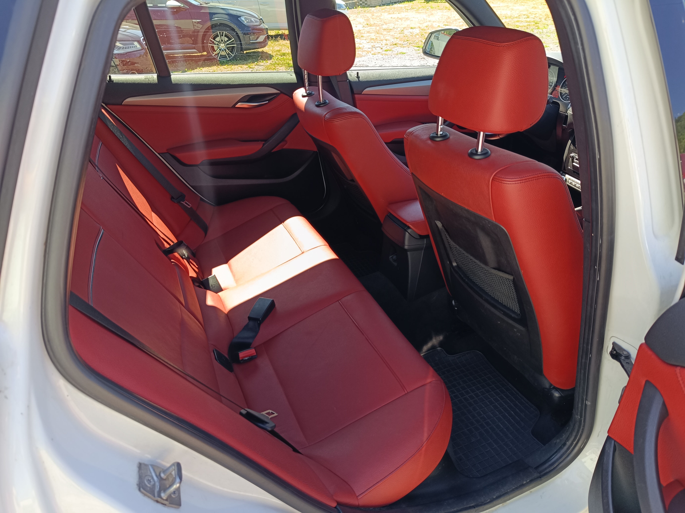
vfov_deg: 56.8
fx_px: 475
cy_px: 256
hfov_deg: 71.6
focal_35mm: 24
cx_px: 342
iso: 57
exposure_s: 1/102
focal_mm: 5.59
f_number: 1.88
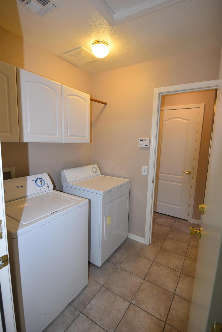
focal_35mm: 18
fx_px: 166
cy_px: 166
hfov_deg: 67.5
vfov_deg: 90.0
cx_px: 111
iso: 800
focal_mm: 12
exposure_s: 1/80
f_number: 4.5
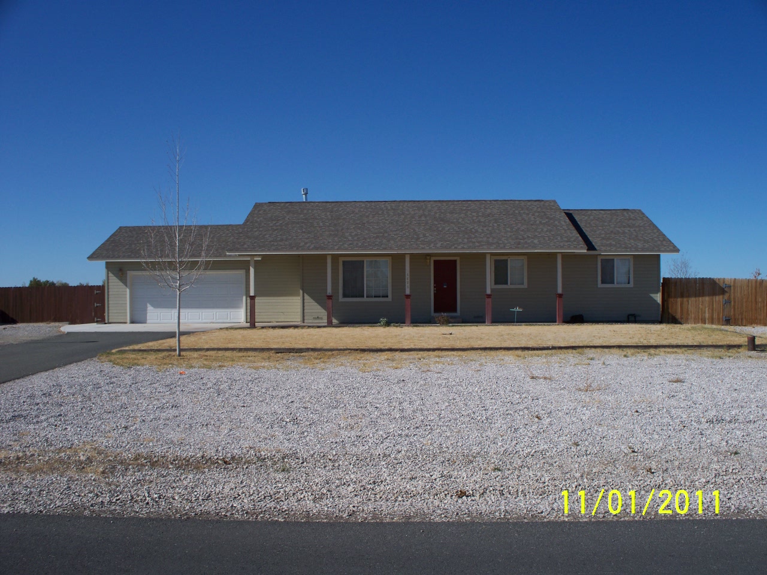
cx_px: 384
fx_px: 798
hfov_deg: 51.4
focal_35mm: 36
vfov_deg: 39.7
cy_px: 288
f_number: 5
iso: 64
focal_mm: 7.54
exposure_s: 1/800
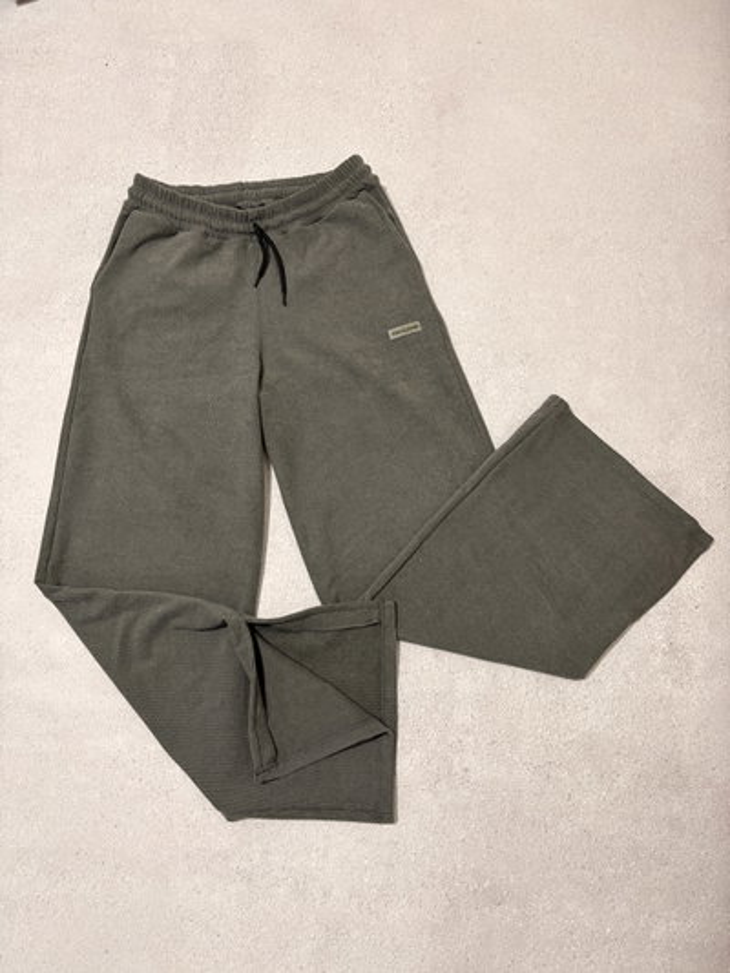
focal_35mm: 26
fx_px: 731
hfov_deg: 53.1
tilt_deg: -78.8
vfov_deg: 67.3
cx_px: 365
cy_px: 486
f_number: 1.6
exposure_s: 1/60
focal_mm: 5.96
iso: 320
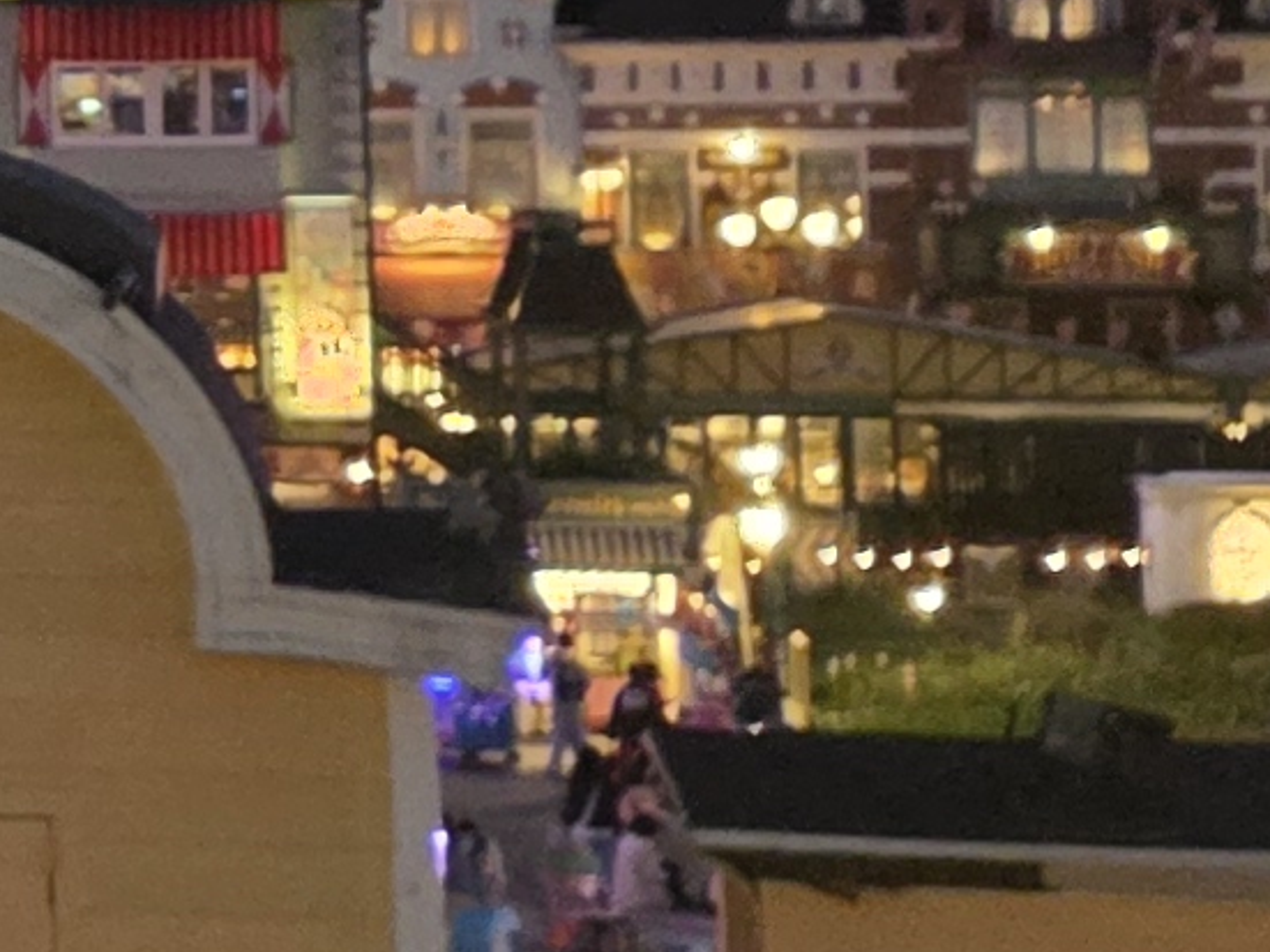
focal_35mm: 167
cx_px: -1936
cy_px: -122
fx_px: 6126
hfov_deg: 10.1
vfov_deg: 8.8
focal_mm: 6.3
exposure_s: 1/120
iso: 1600
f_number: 1.7
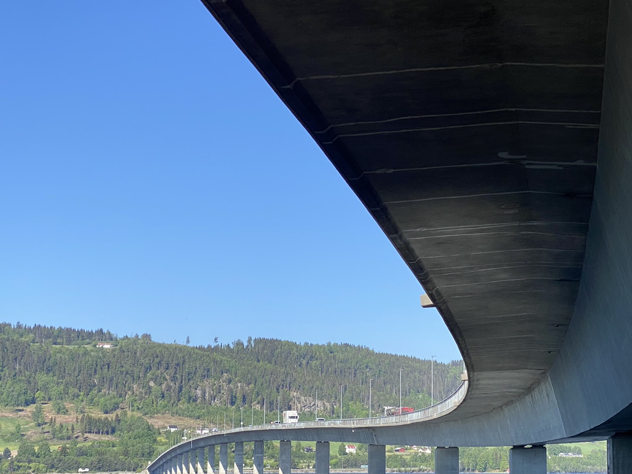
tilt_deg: +7.7
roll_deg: -0.3
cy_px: 294
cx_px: 448
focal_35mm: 79
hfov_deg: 24.5
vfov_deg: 18.6
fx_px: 1442
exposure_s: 1/888
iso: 20
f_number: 2
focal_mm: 6
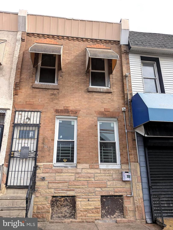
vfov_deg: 71.6
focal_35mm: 24
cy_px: 115
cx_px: 86
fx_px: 160
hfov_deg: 56.8
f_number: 1.7
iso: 29
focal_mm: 4.53
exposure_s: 1/1404
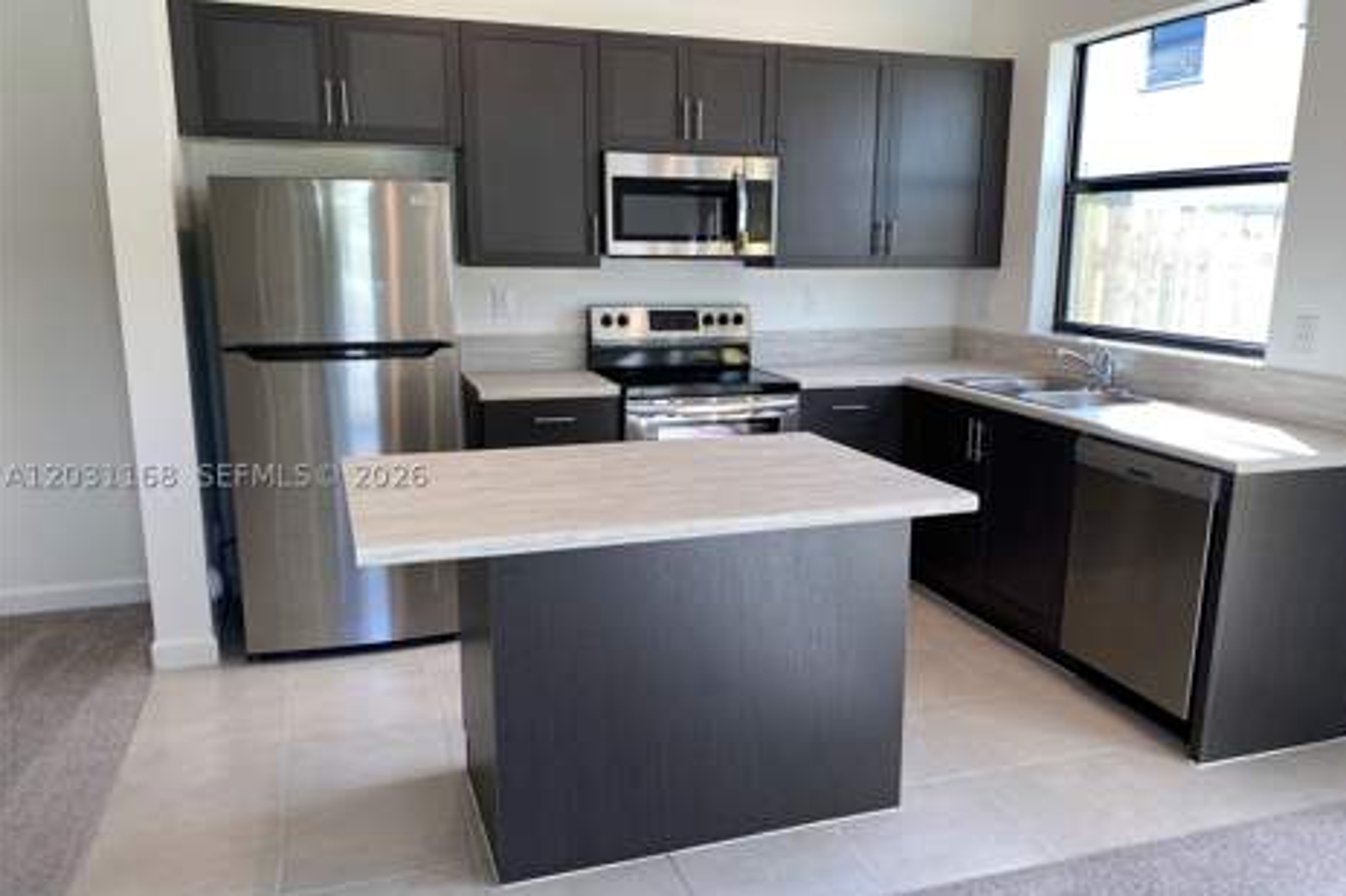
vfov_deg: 46.3
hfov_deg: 65.5
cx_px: 693
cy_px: 476
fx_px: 1046
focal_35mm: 28
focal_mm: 4.25
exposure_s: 1/120
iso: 64
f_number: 1.8
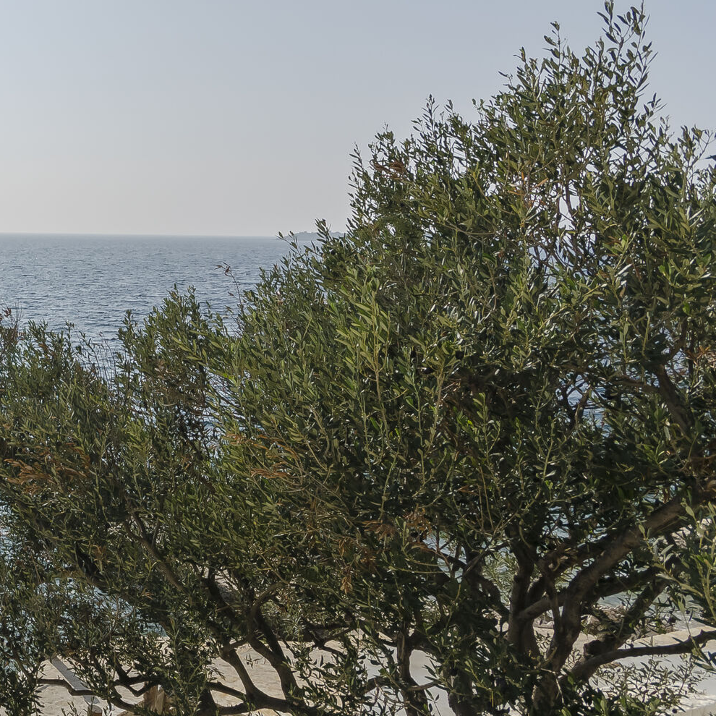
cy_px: 299
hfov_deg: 32.2
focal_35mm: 36
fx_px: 842
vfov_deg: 45.9
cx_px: -257
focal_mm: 10
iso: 100
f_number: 9
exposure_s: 1/640
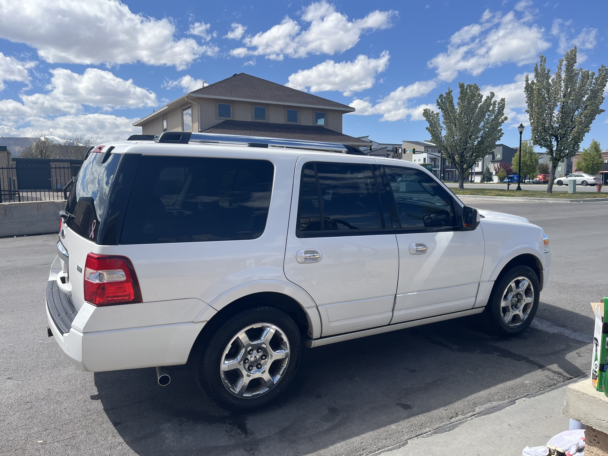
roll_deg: -0.1
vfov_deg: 53.1
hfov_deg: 67.3
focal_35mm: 26
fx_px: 457
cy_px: 228
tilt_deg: -4.3
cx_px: 304
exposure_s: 1/2825
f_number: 1.6
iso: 50
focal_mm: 5.1
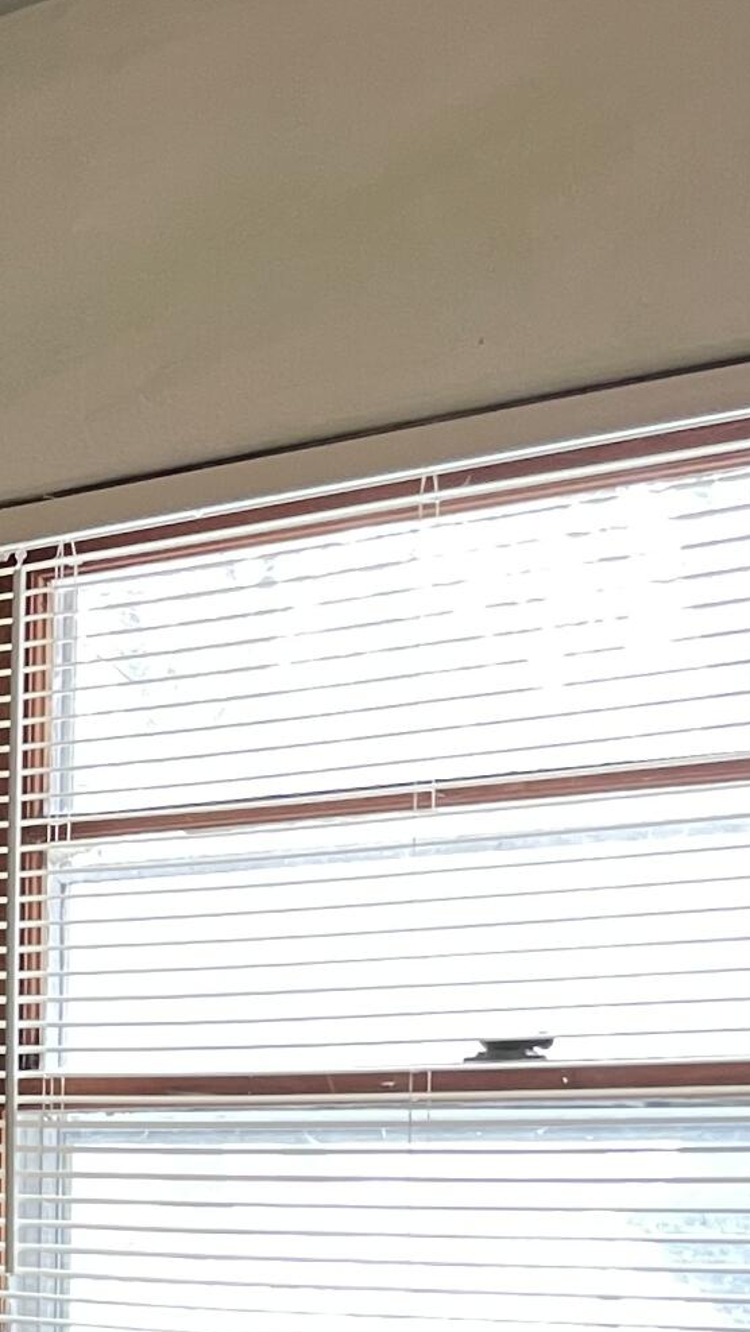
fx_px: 3039
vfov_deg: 23.3
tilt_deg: -6.9
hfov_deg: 11.9
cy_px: 1453
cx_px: -933
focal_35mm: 86
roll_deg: +1.6
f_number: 1.6
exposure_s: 1/60
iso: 200
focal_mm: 4.2
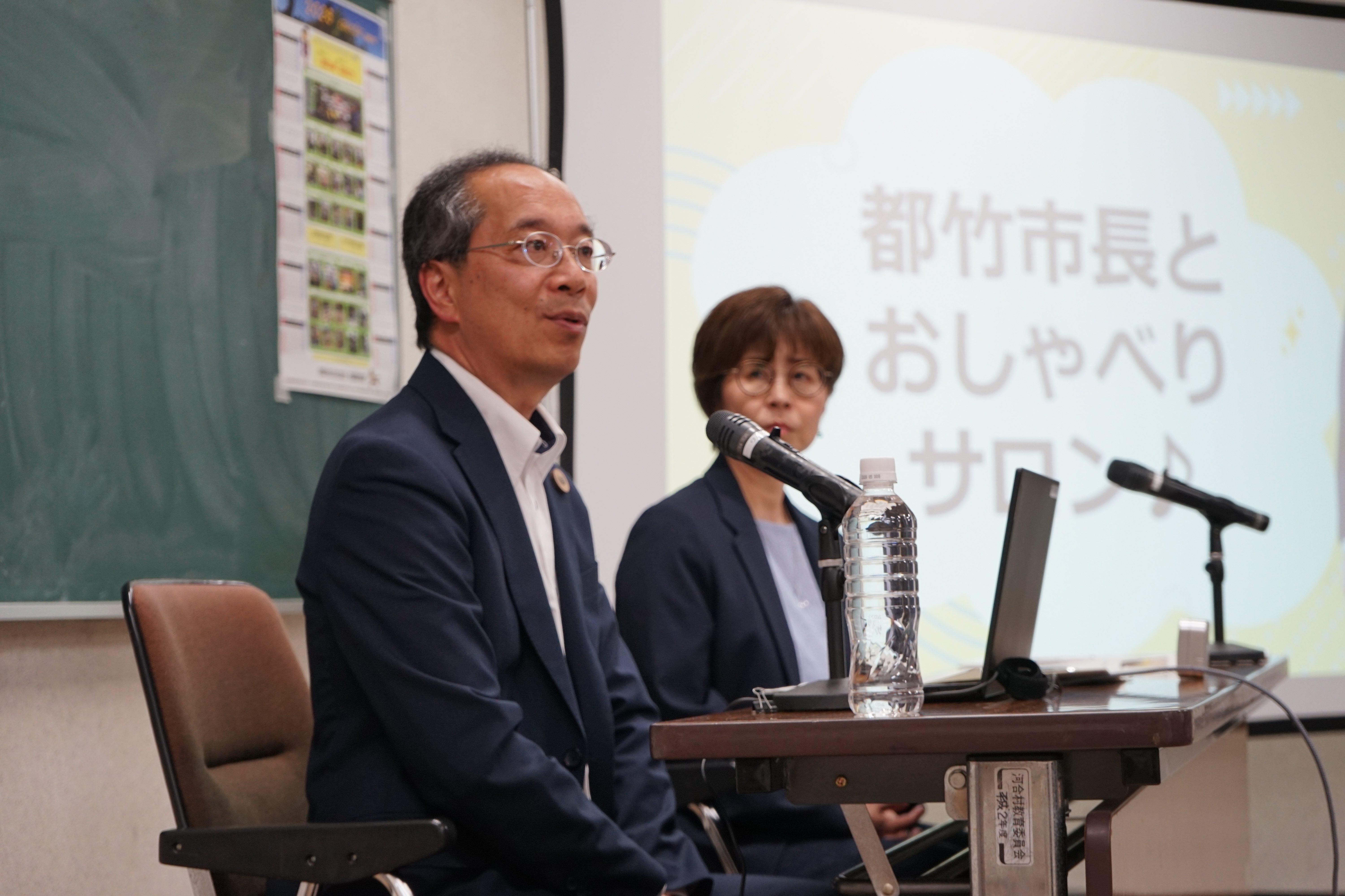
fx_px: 2615
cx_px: 672
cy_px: 448
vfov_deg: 19.5
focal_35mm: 70
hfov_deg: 28.8
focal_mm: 70
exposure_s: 1/80
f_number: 5.6
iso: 1000
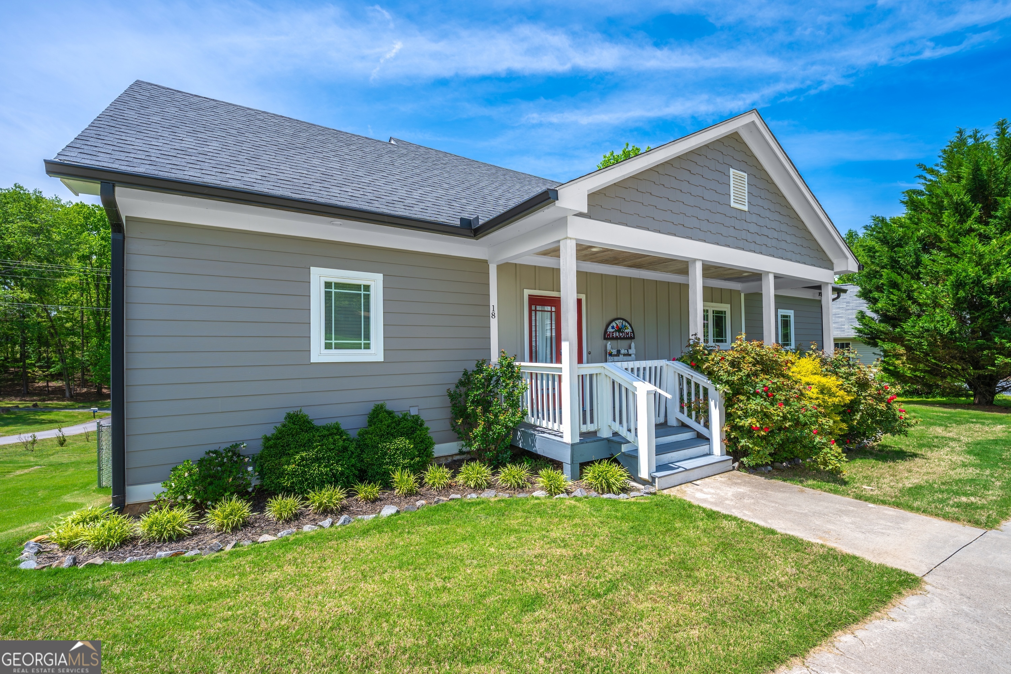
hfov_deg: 104.3
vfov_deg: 81.2
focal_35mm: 14
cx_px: 506
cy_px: 337
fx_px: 393
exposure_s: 1/200
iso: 100
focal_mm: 14
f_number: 8
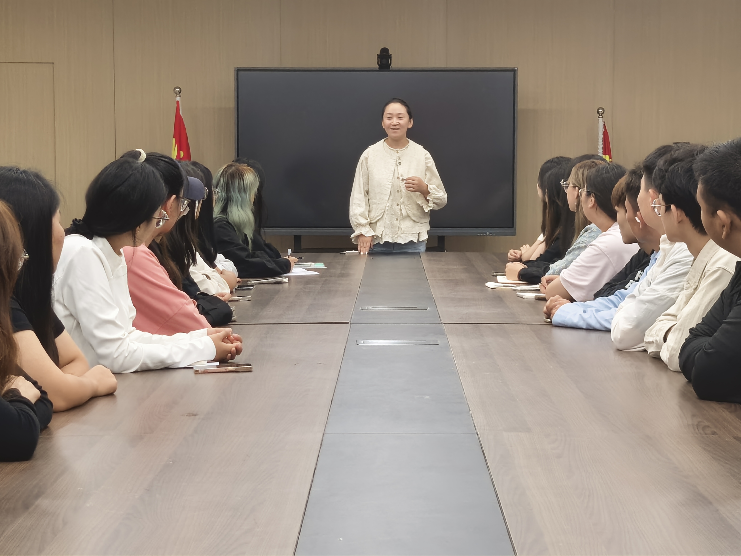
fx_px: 1734
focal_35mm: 81
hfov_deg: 24.1
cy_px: 278
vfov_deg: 18.2
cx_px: 370
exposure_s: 1/100
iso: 64
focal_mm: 6.98
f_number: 1.4
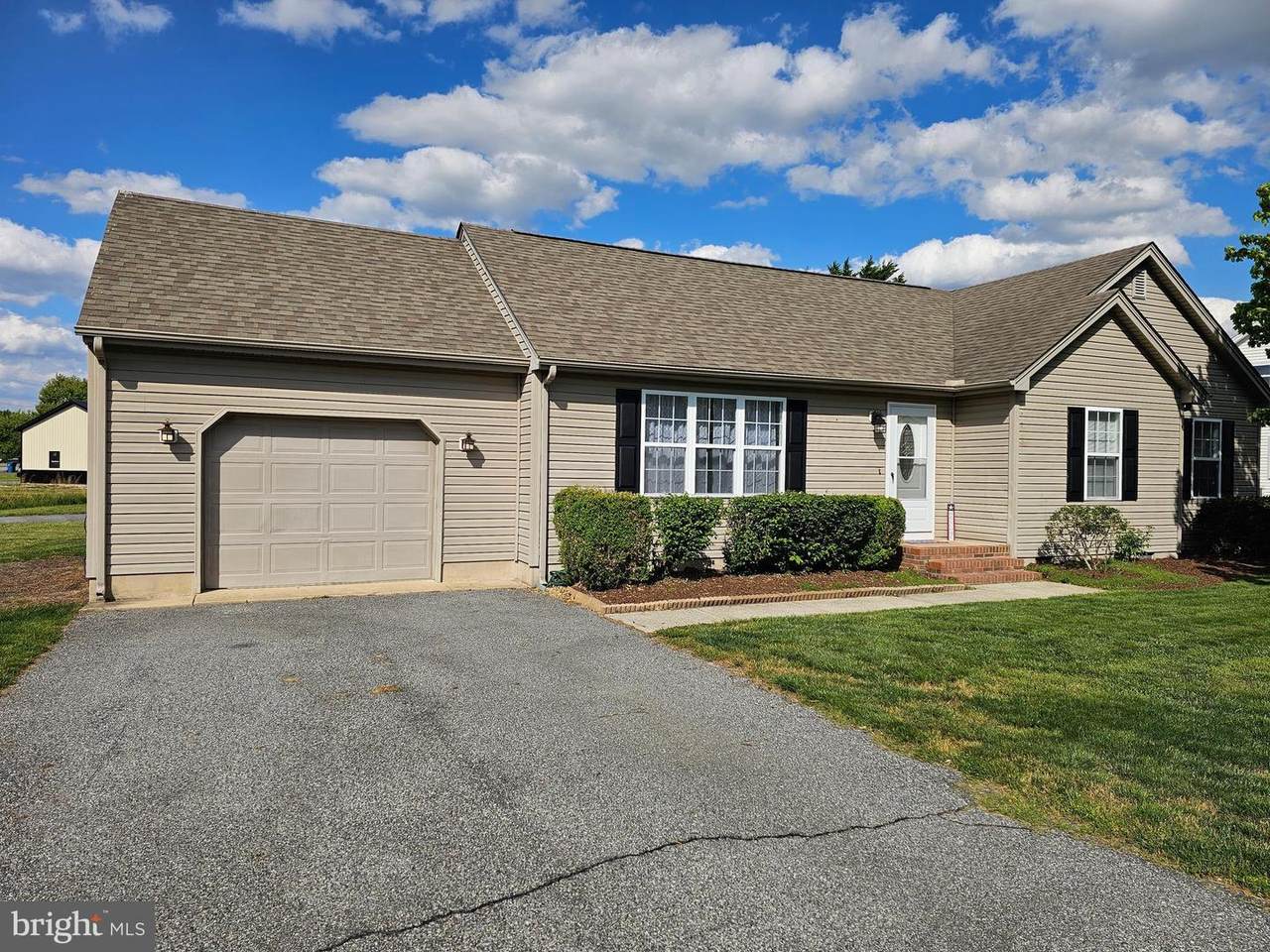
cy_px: 476
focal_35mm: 23
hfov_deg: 73.9
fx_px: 844
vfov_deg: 58.9
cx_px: 635
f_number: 1.7
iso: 10
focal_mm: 6.3
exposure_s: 1/1453
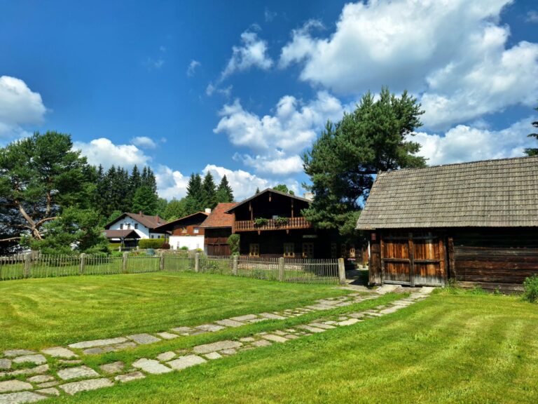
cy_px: 202
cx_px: 269
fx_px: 357
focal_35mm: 23
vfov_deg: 58.9
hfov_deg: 73.9
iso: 40
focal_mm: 5.54
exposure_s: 1/2500
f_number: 1.8
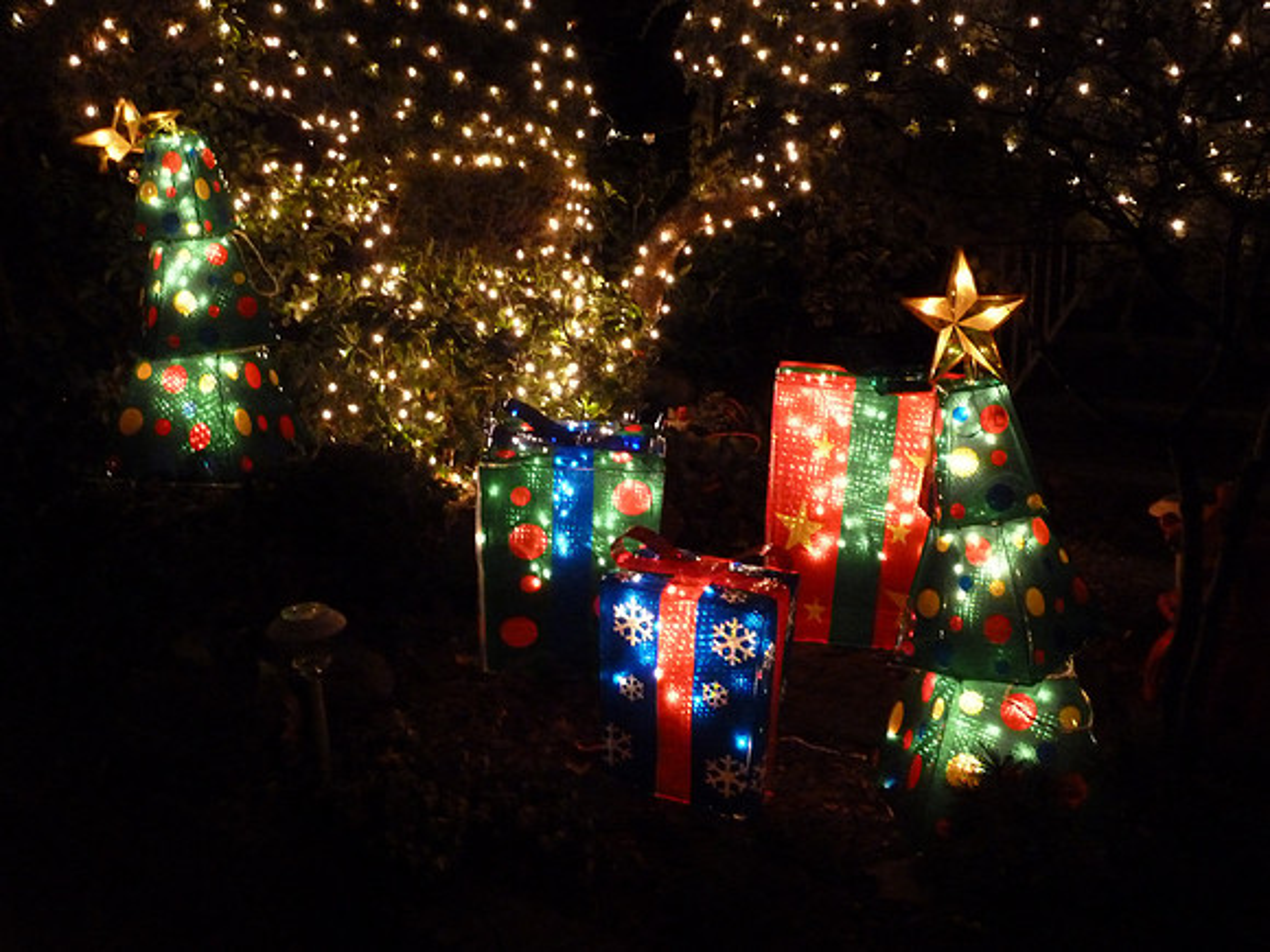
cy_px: 476
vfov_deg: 32.9
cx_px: 635
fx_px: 1614
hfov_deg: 42.9
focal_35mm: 44
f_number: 3.7
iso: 800
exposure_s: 1/10
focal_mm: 7.3
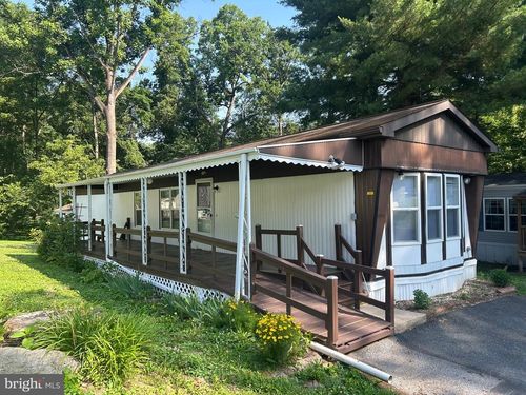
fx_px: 395
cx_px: 263
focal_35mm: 26
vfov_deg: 53.1
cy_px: 198
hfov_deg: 67.3
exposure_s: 1/949
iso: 50
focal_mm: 5.7
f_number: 1.5
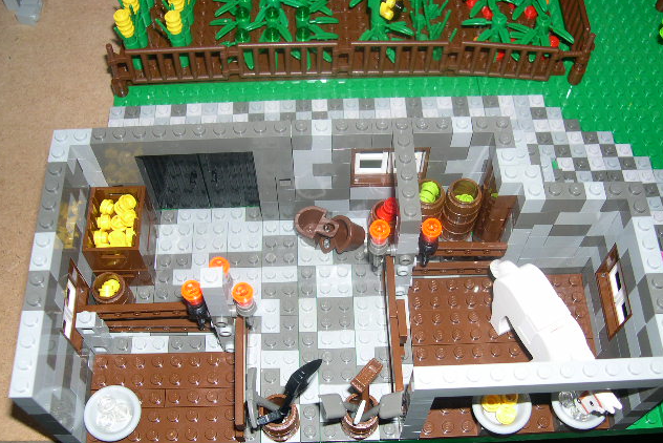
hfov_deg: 48.4
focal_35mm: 40
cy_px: 248
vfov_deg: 33.4
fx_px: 737
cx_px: 330
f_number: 2.8
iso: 100
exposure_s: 1/60
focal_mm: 8
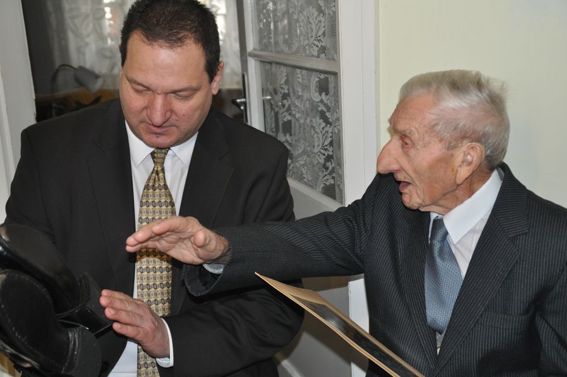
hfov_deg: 35.1
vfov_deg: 23.7
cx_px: 284
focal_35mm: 57
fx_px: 897
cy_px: 188
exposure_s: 1/60
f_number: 4.5
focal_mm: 38
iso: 800
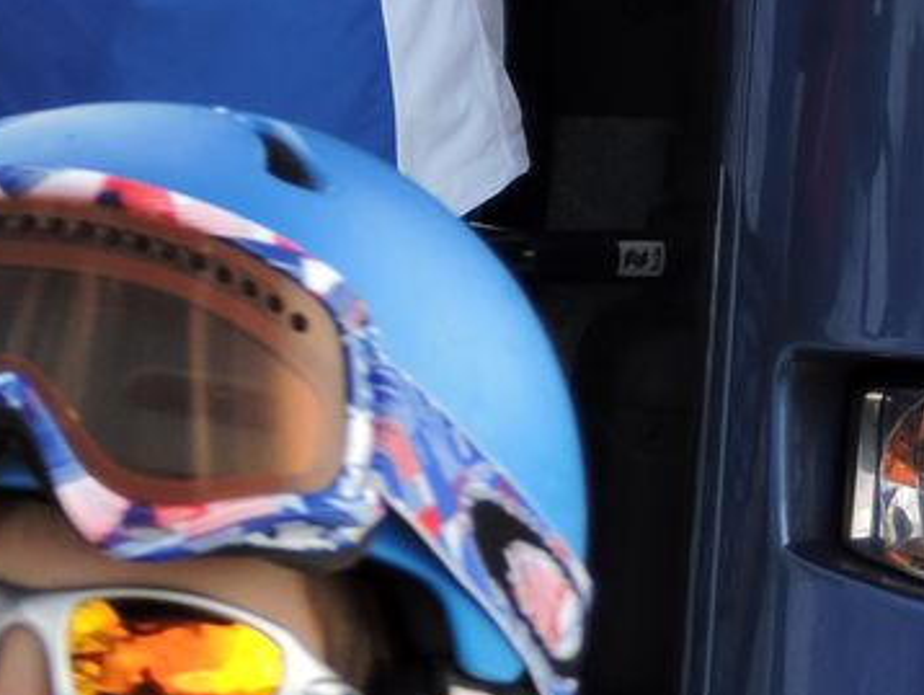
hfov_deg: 7.1
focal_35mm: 268
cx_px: -947
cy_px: 279
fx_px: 7158
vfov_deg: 5.6
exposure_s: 1/400
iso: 100
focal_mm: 10.7
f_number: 3.7
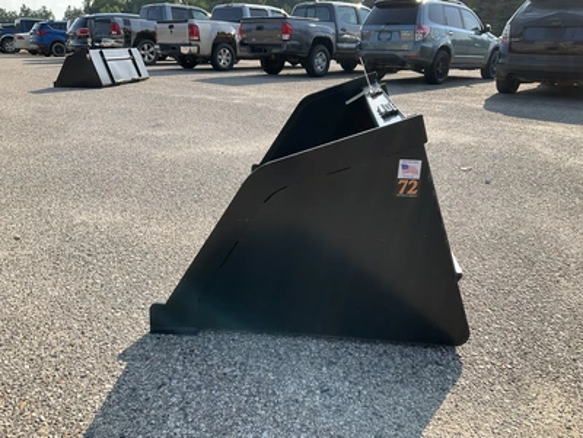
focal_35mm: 29
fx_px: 488
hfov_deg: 61.7
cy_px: 219
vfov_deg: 48.2
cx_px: 292
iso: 25
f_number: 1.8
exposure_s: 1/912
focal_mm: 3
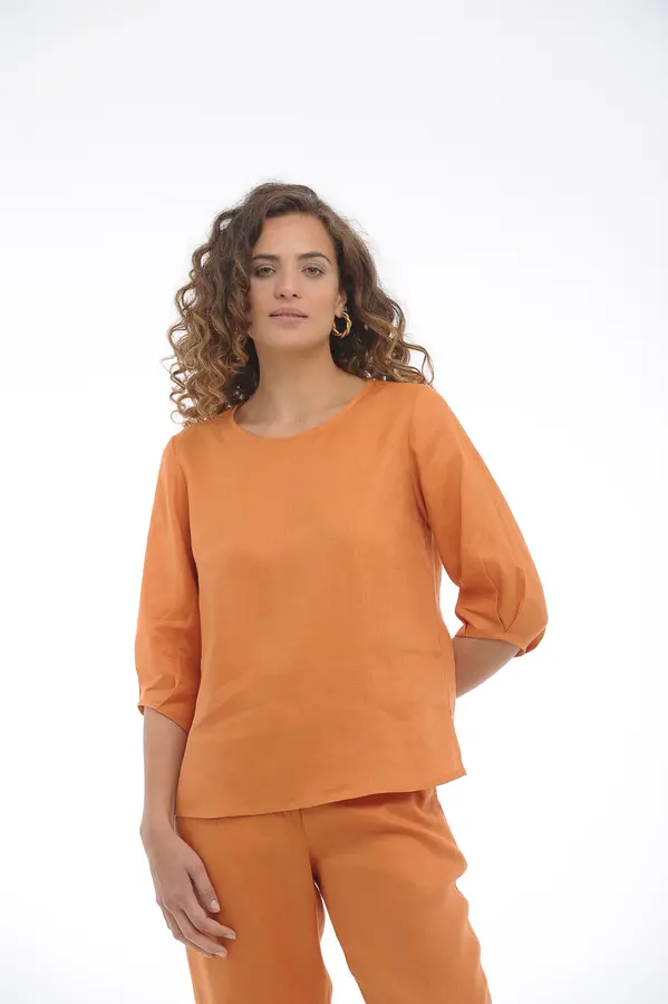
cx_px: 334
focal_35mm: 155
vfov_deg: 13.3
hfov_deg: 8.8
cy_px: 502
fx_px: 4319
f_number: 9
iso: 200
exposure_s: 1/160
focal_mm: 155
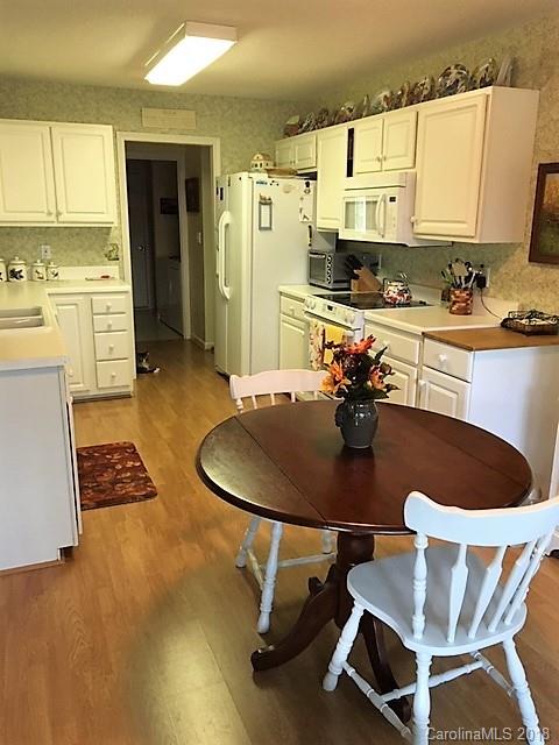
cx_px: 280
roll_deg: -1.1
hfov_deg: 48.2
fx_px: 624
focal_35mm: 29
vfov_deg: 61.7
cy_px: 372
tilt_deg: -13.0
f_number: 2.2
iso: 160
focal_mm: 4.15
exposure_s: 1/30
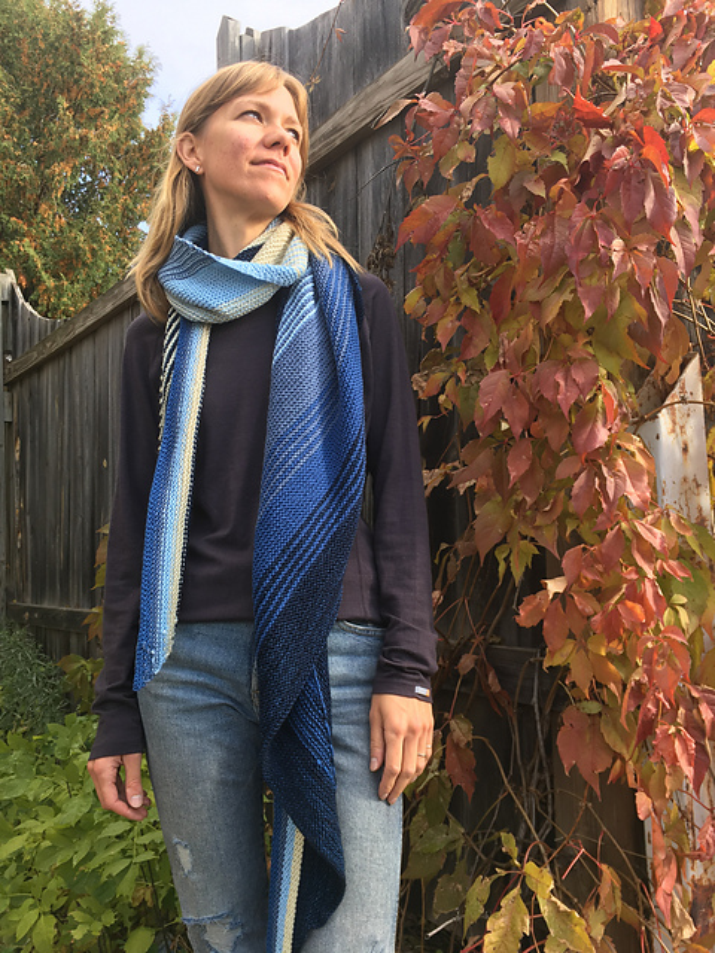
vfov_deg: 61.7
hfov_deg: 48.2
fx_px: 799
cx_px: 358
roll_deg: +1.0
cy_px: 476
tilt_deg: +5.9
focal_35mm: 29
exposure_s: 1/201
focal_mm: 4.15
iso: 25
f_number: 2.2
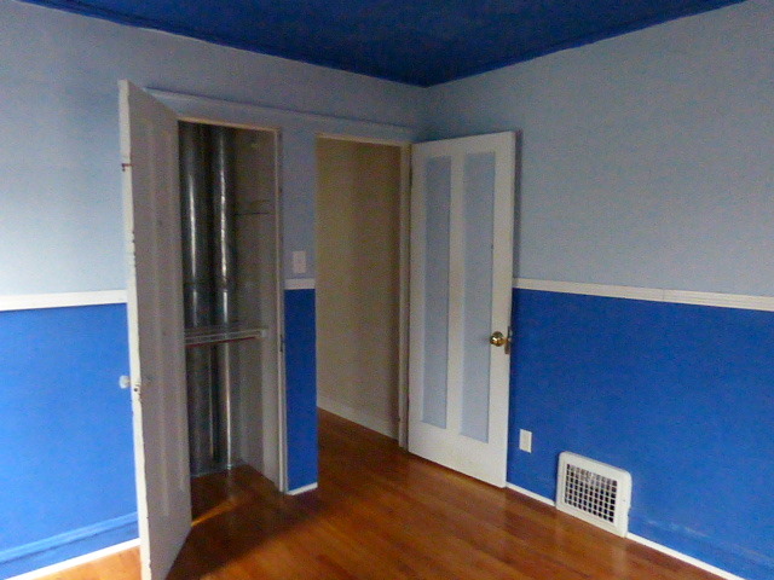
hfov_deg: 69.4
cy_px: 290
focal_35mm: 25
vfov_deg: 54.9
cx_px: 387
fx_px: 559
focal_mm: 4.3
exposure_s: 1/40
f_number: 3.3
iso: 3200
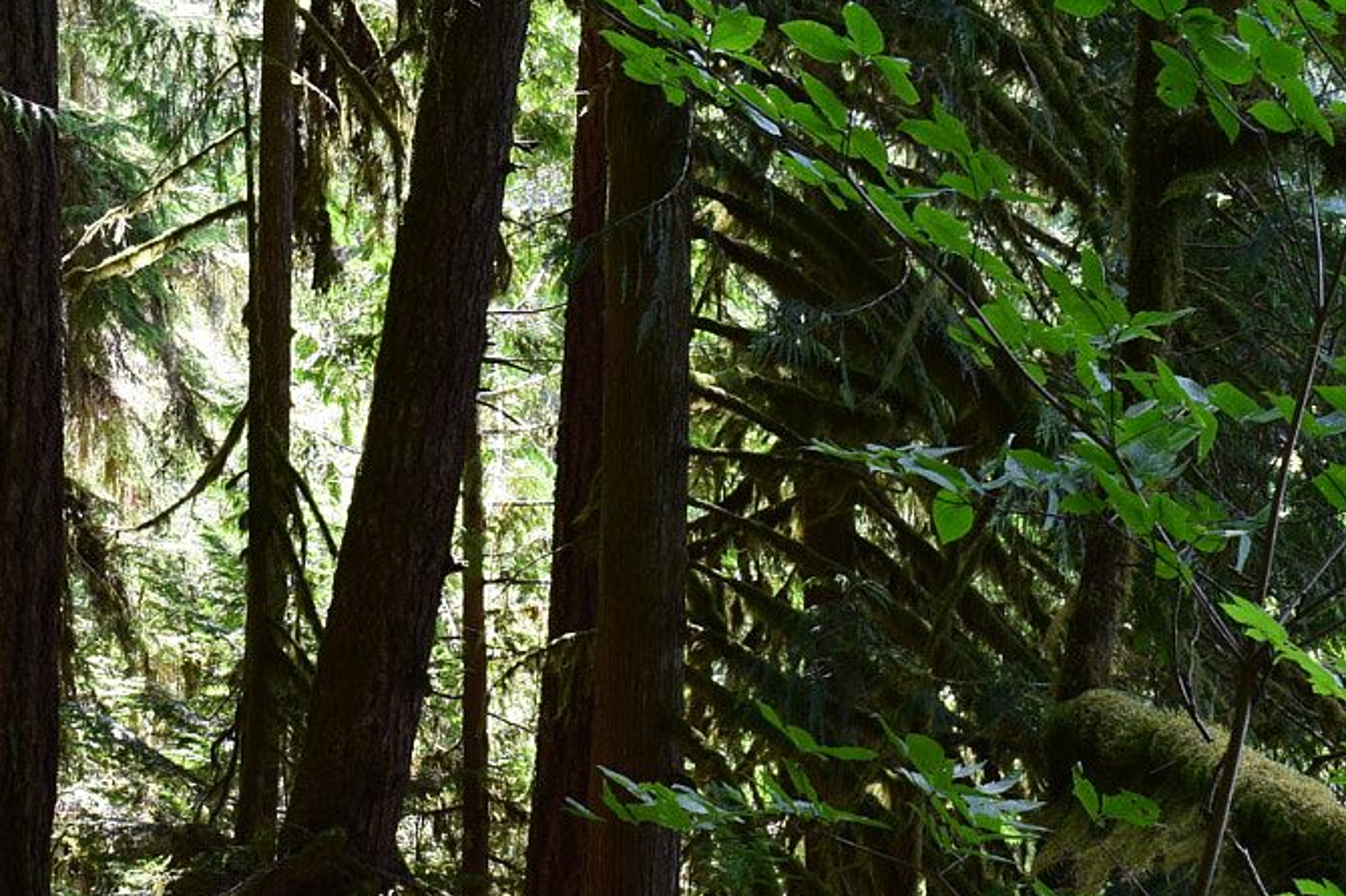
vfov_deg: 15.7
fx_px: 3214
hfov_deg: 23.5
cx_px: 420
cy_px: 127
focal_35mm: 86
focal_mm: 24
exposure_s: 1/60
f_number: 8
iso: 500
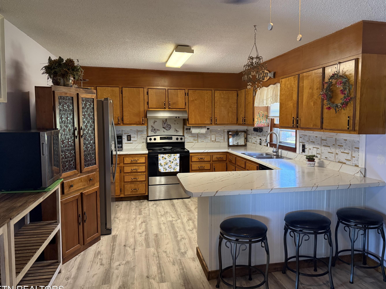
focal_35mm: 27
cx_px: 212
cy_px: 142
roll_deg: +0.1
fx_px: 301
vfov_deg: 51.3
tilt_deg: -4.4
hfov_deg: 65.2
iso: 400
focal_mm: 6.76
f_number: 1.78
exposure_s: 1/60
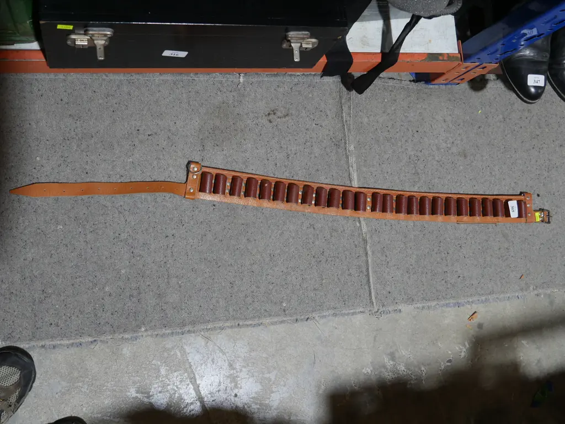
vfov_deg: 37.7
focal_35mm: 38
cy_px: 212
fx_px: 620
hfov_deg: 49.0
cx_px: 282
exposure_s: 1/60
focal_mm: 19
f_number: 4.1
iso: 320
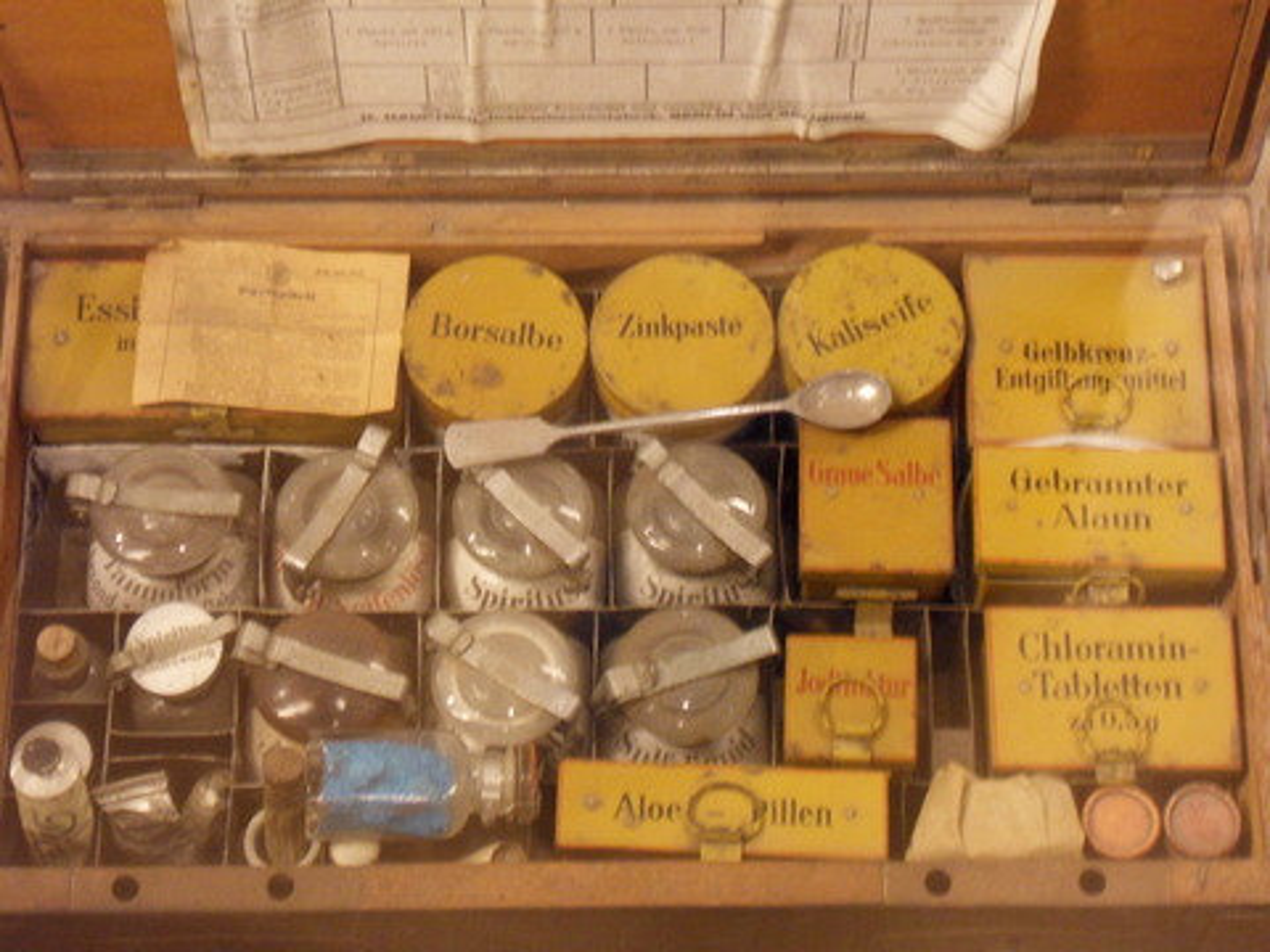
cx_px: 635
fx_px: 3339
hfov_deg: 21.5
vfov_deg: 16.2
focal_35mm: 91
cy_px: 476
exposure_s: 1/8
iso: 480
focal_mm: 16.4
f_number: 5.5
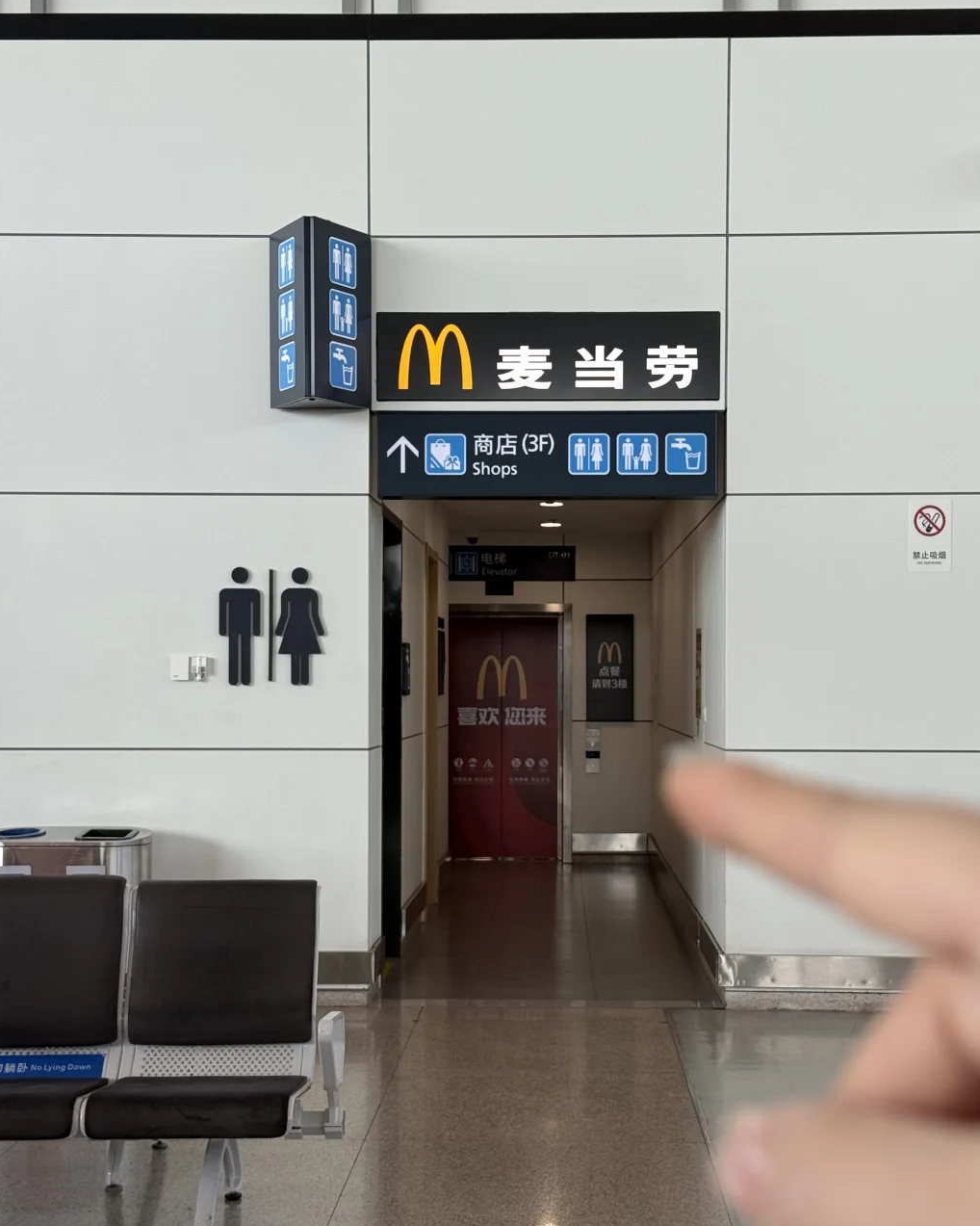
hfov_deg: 28.6
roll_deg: -0.6
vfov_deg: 35.3
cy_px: 682
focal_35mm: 53
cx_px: 507
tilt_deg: +0.7
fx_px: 1922
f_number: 1.78
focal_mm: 6.76
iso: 64
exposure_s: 1/300
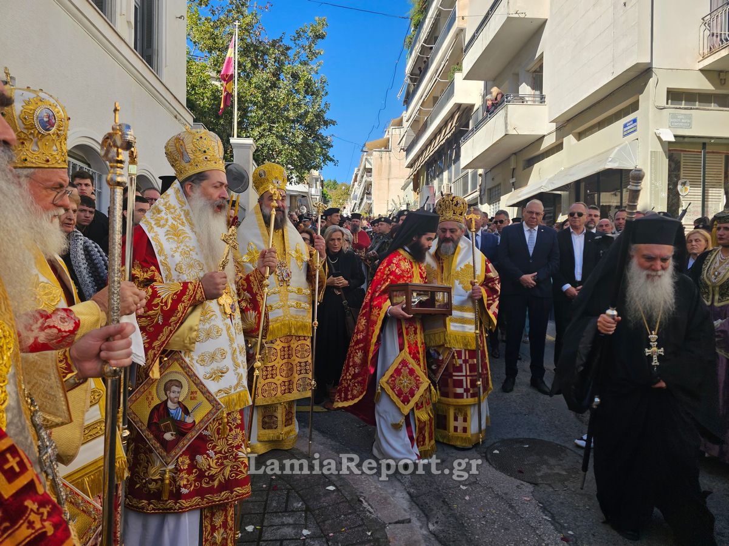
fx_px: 484
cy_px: 273
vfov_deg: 58.9
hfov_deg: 73.9
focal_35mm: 23
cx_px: 364
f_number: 1.7
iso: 10
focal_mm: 6.3
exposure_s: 1/390
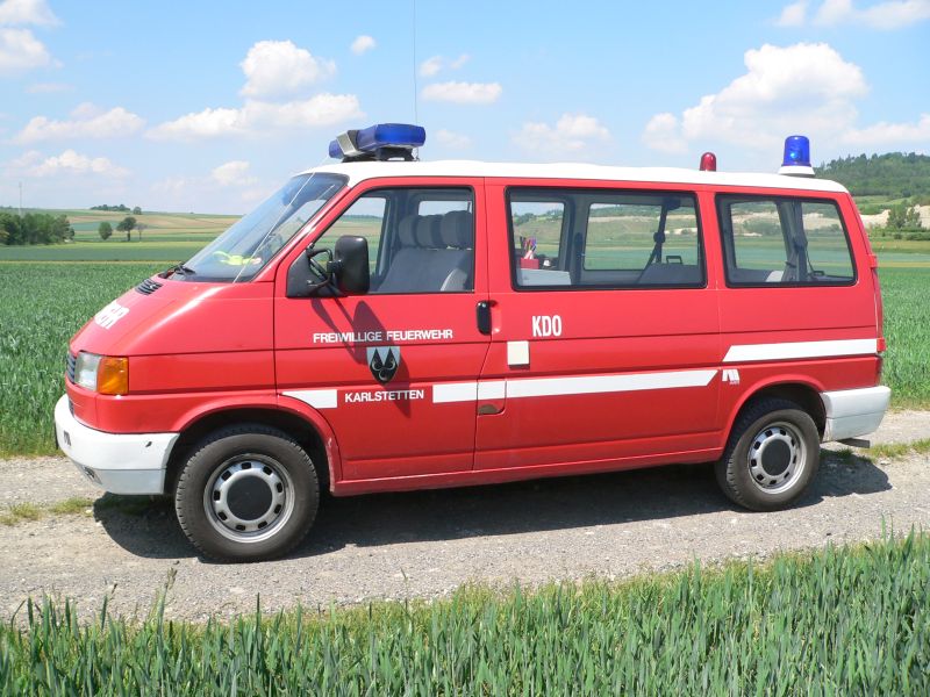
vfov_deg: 39.7
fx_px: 967
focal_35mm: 36
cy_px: 348
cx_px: 465
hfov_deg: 51.4
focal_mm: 6
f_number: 2.8
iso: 100
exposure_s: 1/1000
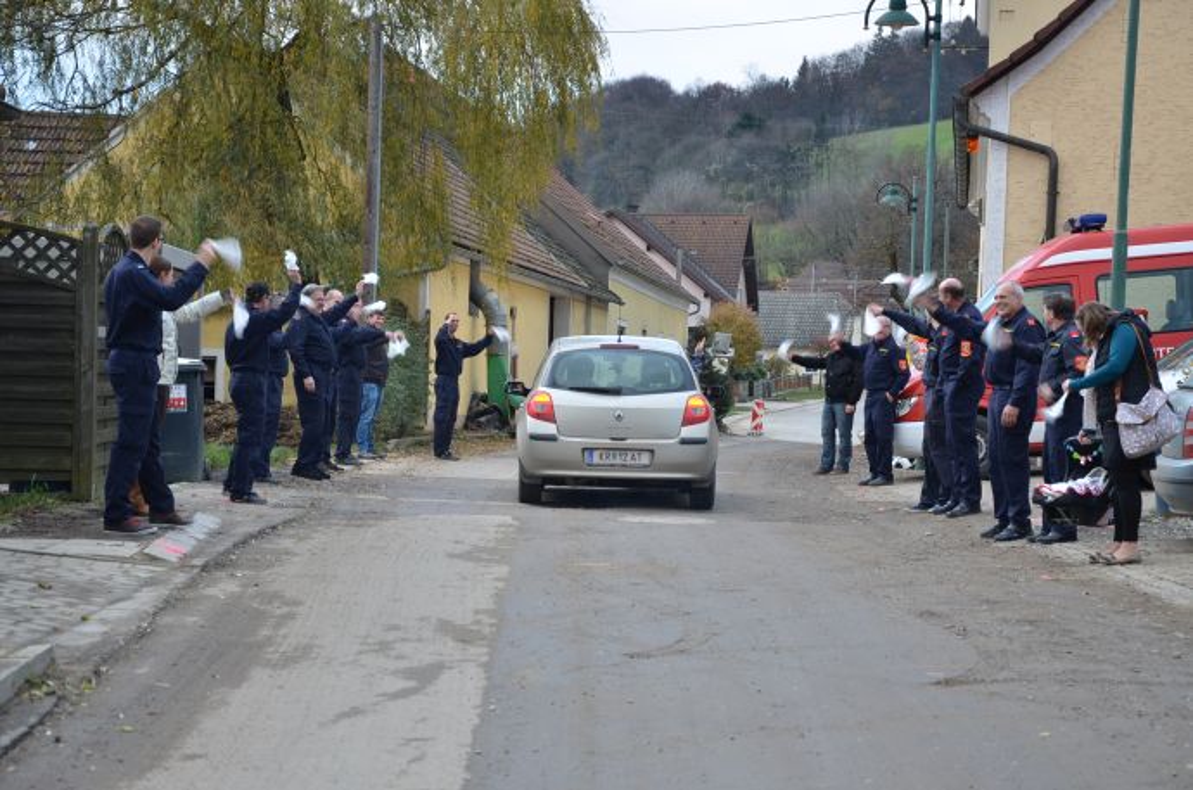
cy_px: 395
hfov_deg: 26.0
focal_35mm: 78
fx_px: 2579
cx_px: 596
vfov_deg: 17.4
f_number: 5
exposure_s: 1/15
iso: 100
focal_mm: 52
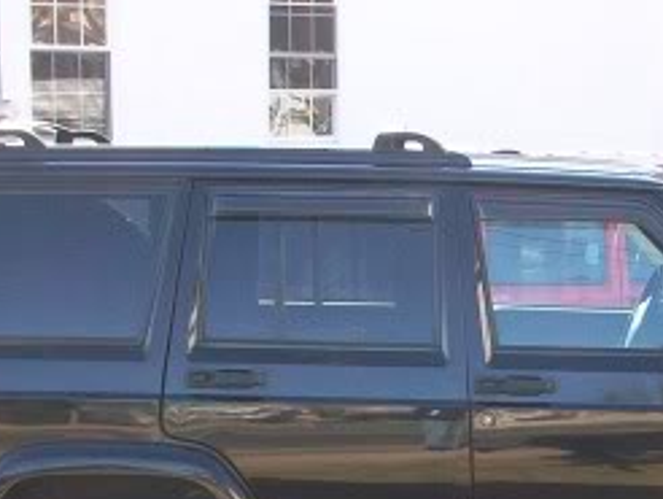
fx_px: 1994
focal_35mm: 104
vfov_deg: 14.1
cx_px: 561
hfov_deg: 18.6
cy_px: 442
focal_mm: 5.7
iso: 64
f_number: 2.8
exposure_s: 1/200
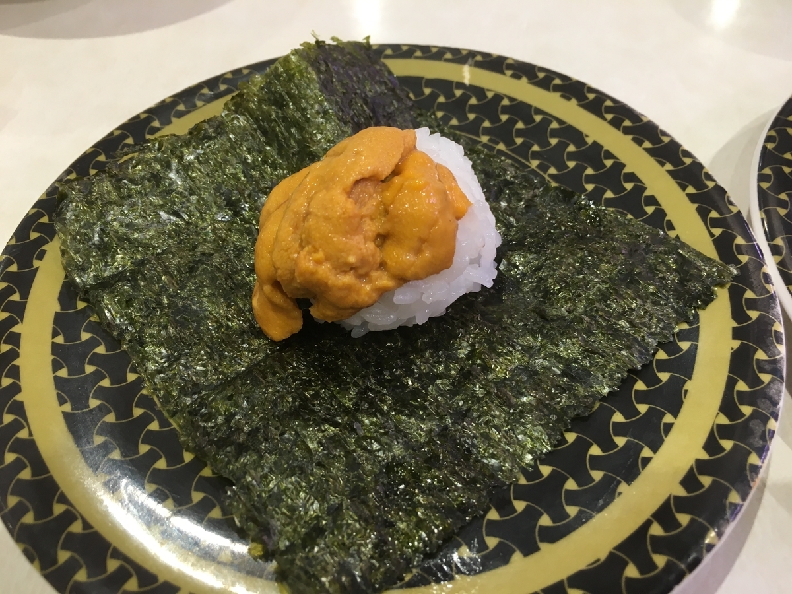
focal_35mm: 29
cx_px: 396
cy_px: 297
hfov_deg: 61.7
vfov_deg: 48.2
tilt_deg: -52.1
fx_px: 664
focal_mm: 4.15
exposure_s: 1/33
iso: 64
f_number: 2.2
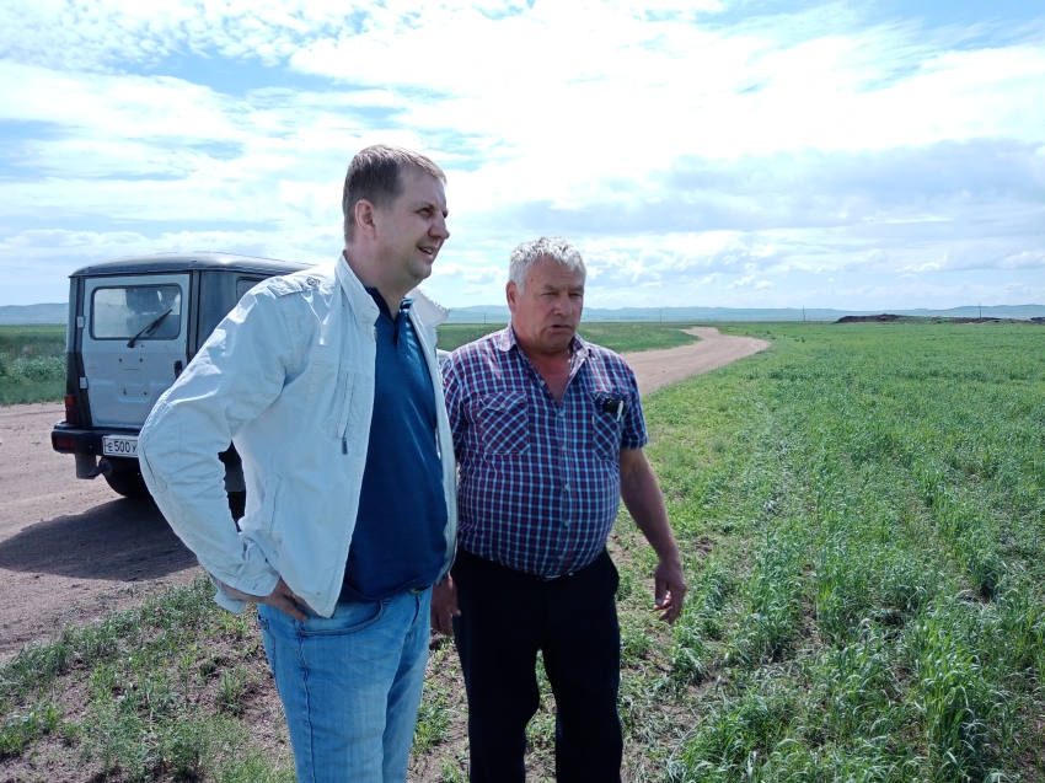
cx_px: 522
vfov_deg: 53.0
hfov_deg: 67.3
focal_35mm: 26
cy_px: 392
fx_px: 785
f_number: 1.8
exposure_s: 1/1506
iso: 112
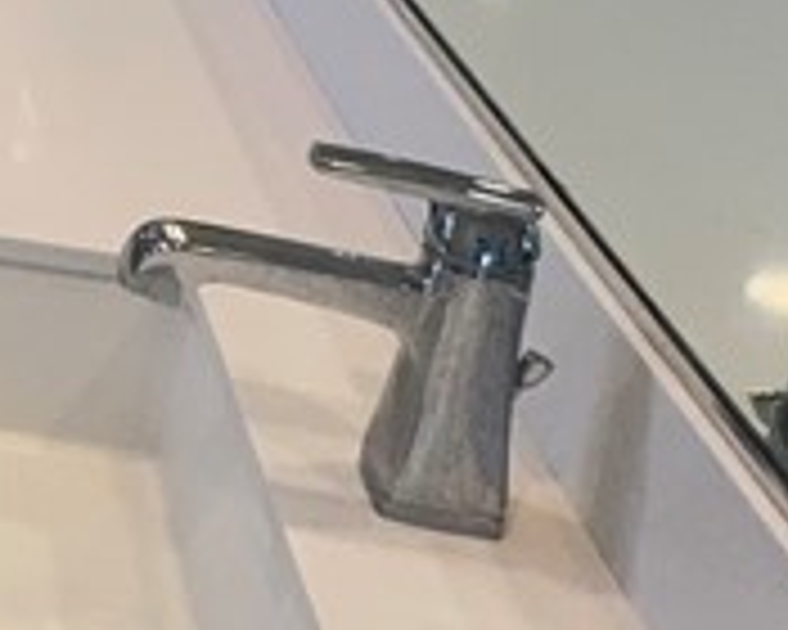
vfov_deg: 17.9
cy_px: -198
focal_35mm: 80
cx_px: -919
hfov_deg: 16.2
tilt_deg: -16.8
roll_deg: +0.5
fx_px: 1866
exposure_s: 1/120
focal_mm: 2.22
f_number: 2.2
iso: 100
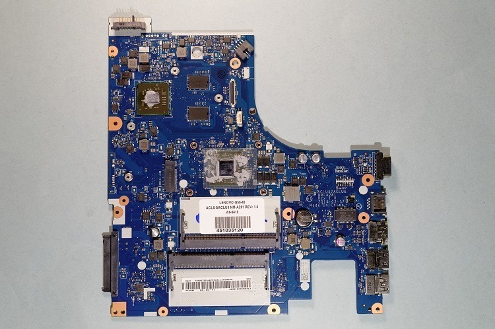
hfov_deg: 51.3
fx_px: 515
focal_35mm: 38
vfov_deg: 35.4
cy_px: 164
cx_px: 248
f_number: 8
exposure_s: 1/6
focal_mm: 25
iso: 100
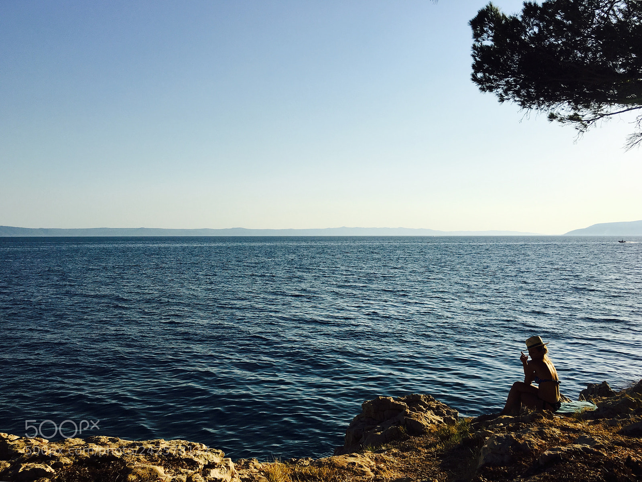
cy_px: 241
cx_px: 321
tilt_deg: +0.6
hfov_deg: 61.6
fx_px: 538
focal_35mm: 29
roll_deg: +0.5
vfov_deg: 48.3
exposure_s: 1/2849
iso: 25
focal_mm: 4.15
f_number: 2.2
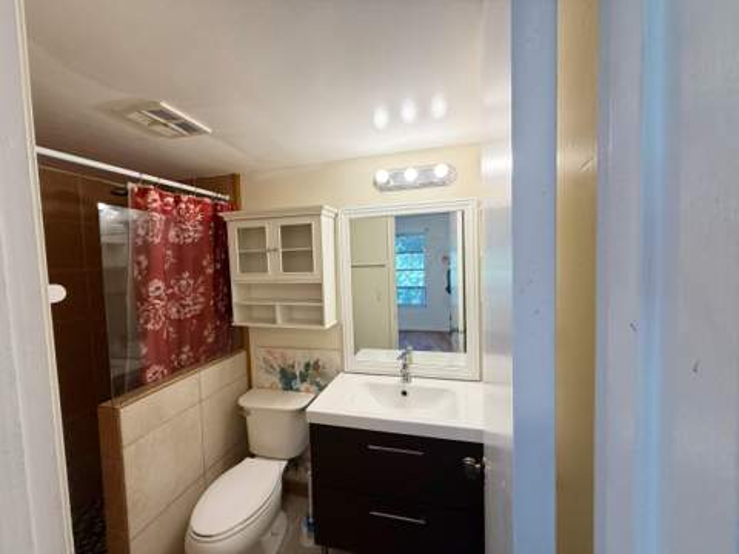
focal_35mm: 14
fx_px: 299
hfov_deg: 102.1
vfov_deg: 85.7
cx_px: 370
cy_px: 277
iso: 80
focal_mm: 2.22
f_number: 2.2
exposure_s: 1/120
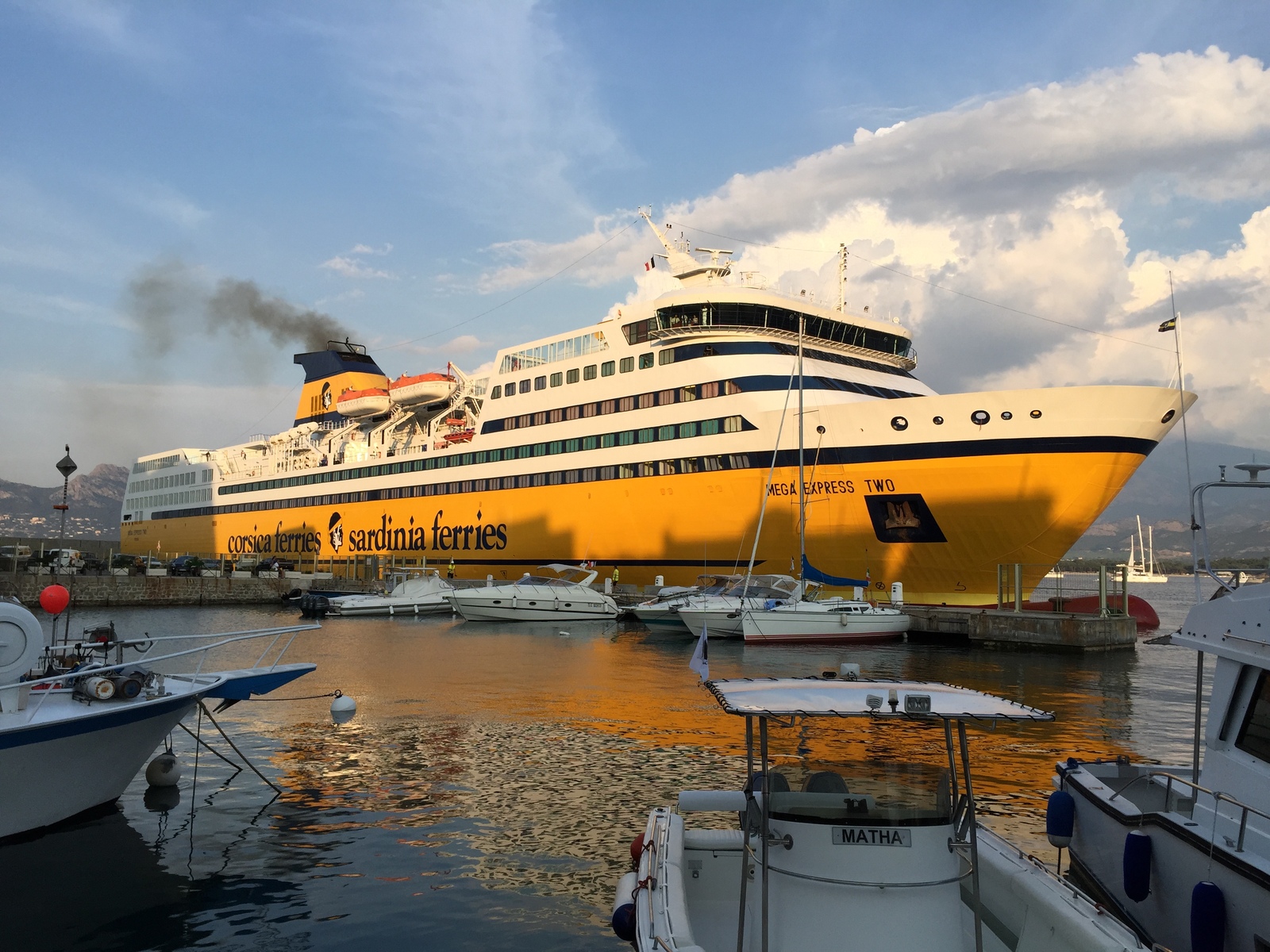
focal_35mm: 29
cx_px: 635
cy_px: 476
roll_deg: -1.9
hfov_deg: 61.7
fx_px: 1064
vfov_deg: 48.2
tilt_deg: +4.1
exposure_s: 1/1099
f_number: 2.2
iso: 32
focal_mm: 4.15
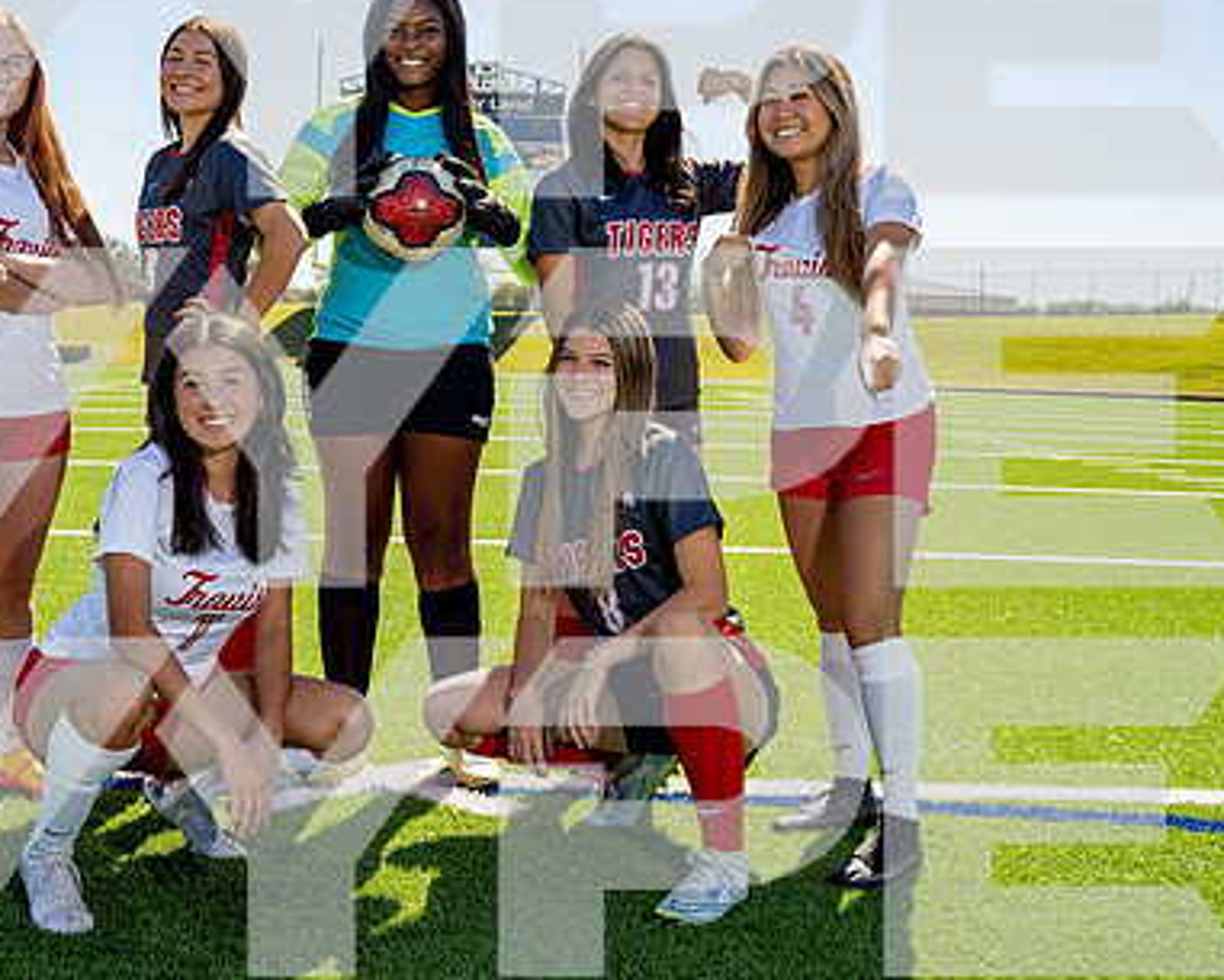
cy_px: 419
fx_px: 1812
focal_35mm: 50
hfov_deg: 37.1
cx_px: 447
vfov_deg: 30.2
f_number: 6.3
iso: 100
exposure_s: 1/200
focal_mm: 35
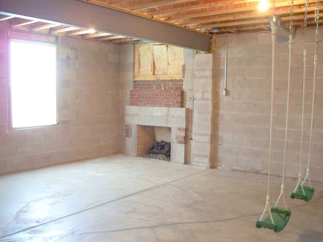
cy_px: 121
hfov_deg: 51.4
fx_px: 336
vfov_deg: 39.7
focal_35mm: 36
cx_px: 162
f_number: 2.8
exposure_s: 1/60
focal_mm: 7.54
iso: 800
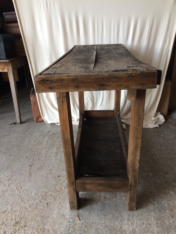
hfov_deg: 48.2
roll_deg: +0.6
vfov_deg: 61.7
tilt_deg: -26.1
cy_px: 117
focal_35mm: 29
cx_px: 88
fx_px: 197
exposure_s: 1/50
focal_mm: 4.15
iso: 40
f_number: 2.2
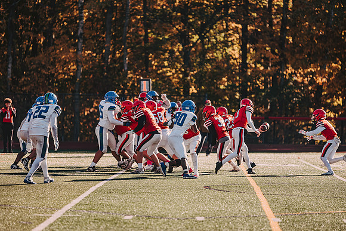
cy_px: 116
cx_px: 173
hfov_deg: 10.3
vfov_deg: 6.9
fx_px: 1923
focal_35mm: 200
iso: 250
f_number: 3.2
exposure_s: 1/2000
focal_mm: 200
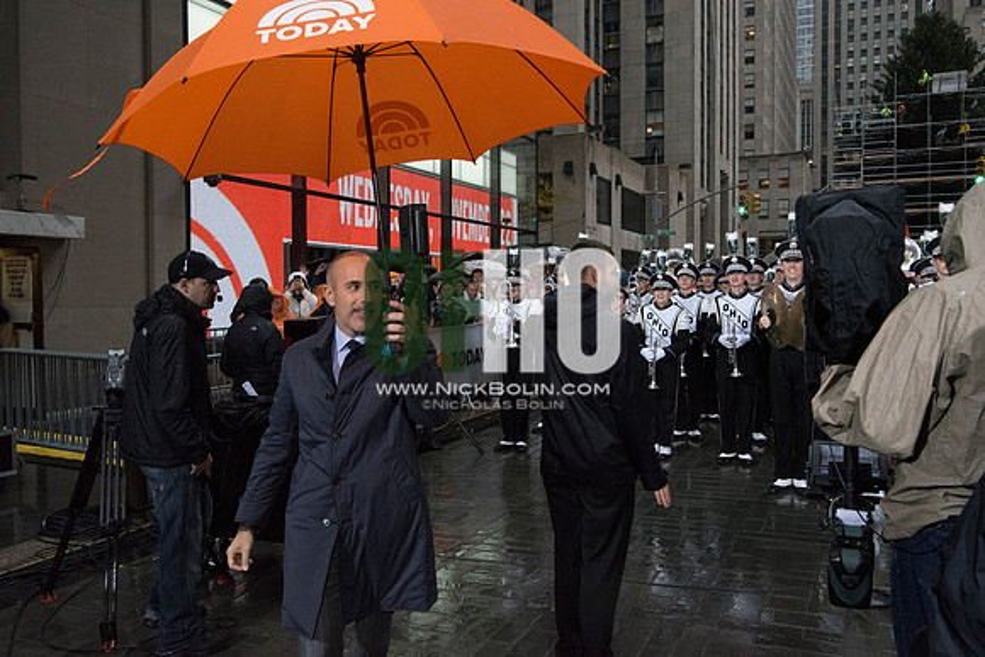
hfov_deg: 60.3
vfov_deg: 42.3
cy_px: 328
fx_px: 848
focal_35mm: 31
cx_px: 492
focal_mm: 31
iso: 10000
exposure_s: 1/500
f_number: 11
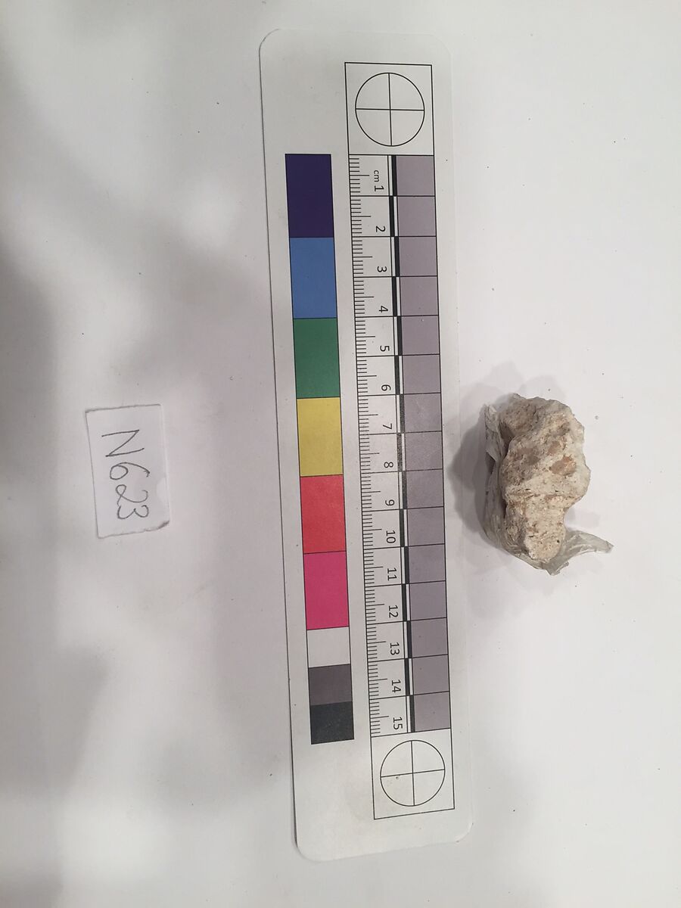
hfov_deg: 48.2
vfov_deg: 61.7
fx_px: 761
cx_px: 340
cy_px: 454
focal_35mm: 29
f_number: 2.2
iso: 40
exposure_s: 1/60
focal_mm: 4.15
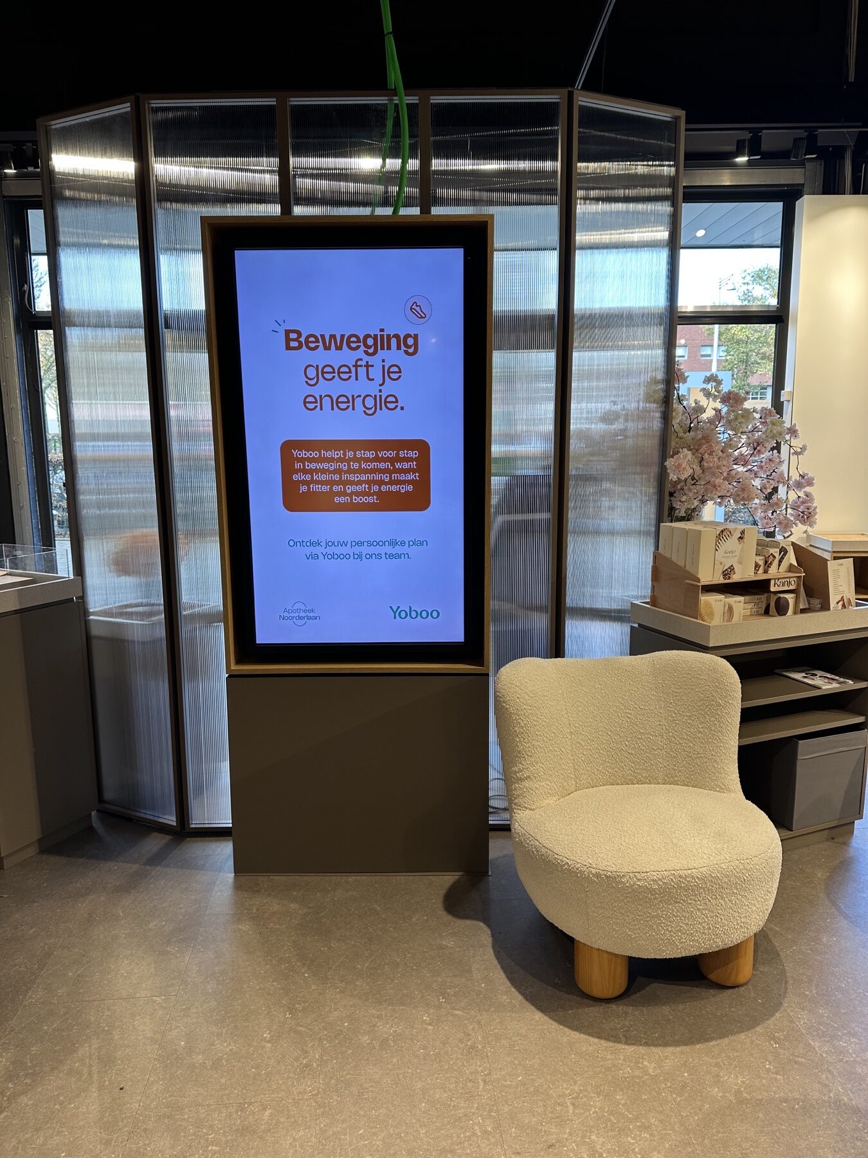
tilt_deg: -9.4
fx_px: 802
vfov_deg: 71.6
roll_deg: -0.8
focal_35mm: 24
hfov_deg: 56.8
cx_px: 434
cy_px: 579
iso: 64
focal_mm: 6.86
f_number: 1.78
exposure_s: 1/100
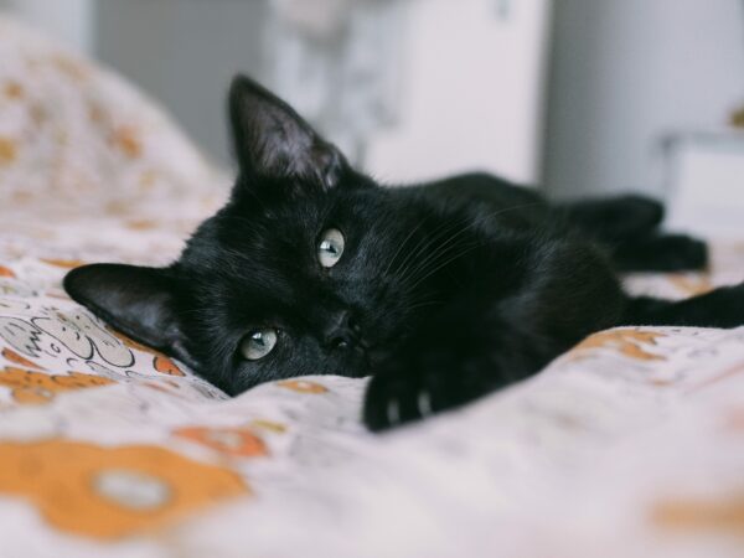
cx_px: 372
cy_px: 279
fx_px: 1075
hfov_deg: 38.2
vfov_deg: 29.1
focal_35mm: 50
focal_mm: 25
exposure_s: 1/320
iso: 1250
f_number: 2.8
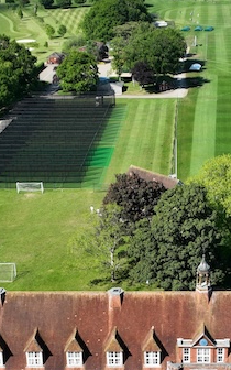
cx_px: 197
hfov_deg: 18.4
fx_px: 705
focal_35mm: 70
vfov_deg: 29.1
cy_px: 253
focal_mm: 12.29
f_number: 2.8
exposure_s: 1/160
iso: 100
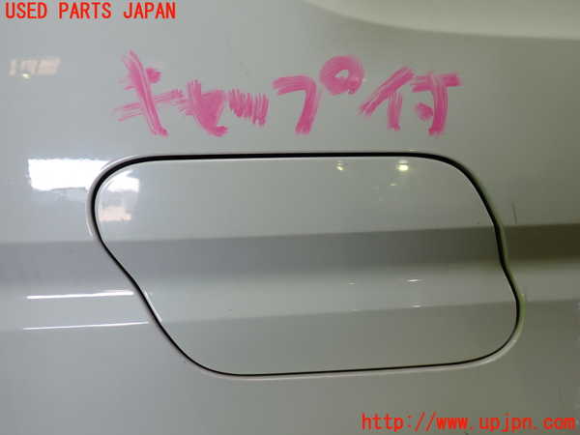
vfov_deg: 46.8
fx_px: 503
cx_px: 290
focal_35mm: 30
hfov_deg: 60.0
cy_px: 218
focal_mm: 5.4
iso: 100
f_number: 2.3
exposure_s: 1/60
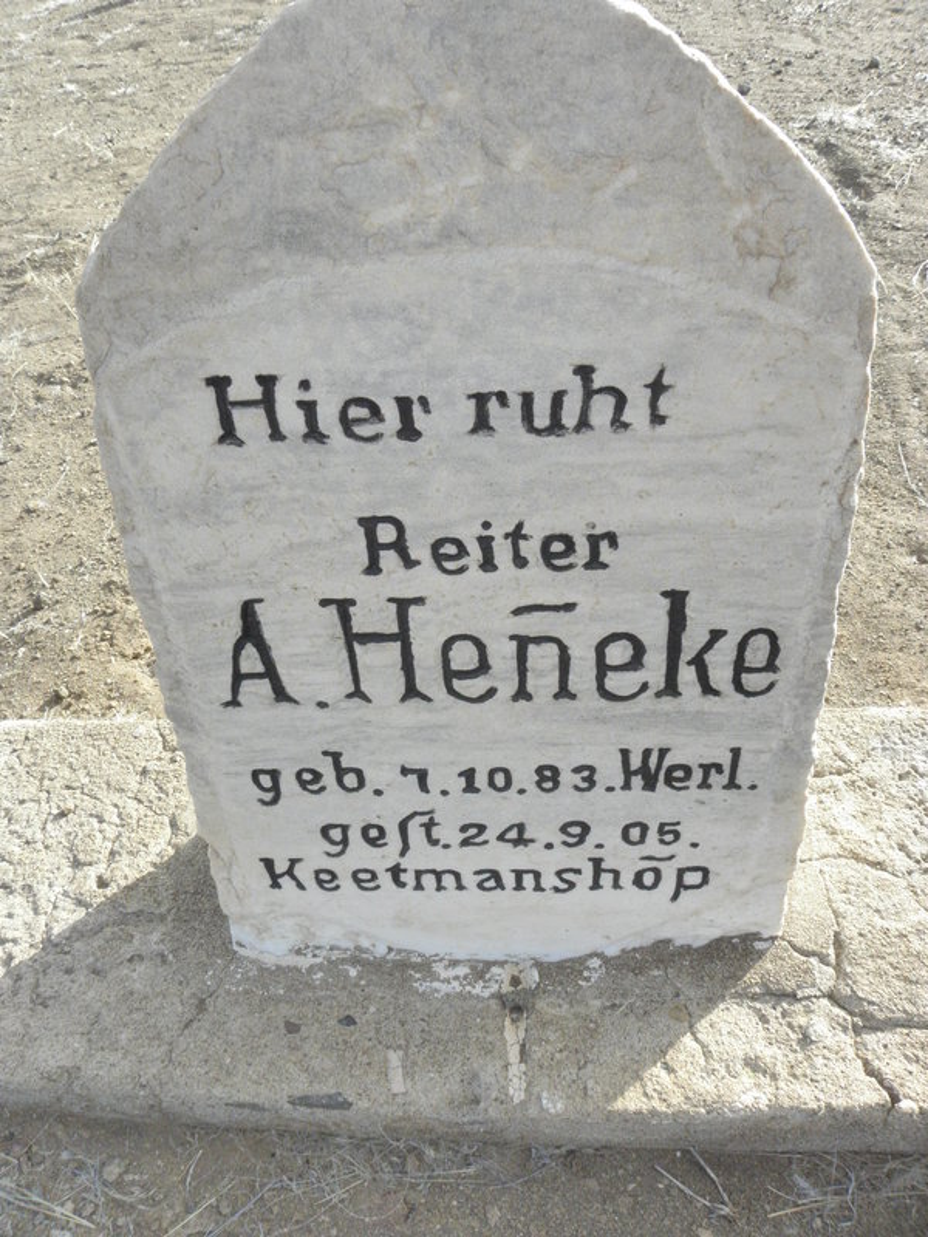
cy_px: 618
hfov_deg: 53.1
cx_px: 464
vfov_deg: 67.3
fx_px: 929
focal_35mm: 26
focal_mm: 4.6
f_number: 6.3
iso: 200
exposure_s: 1/320
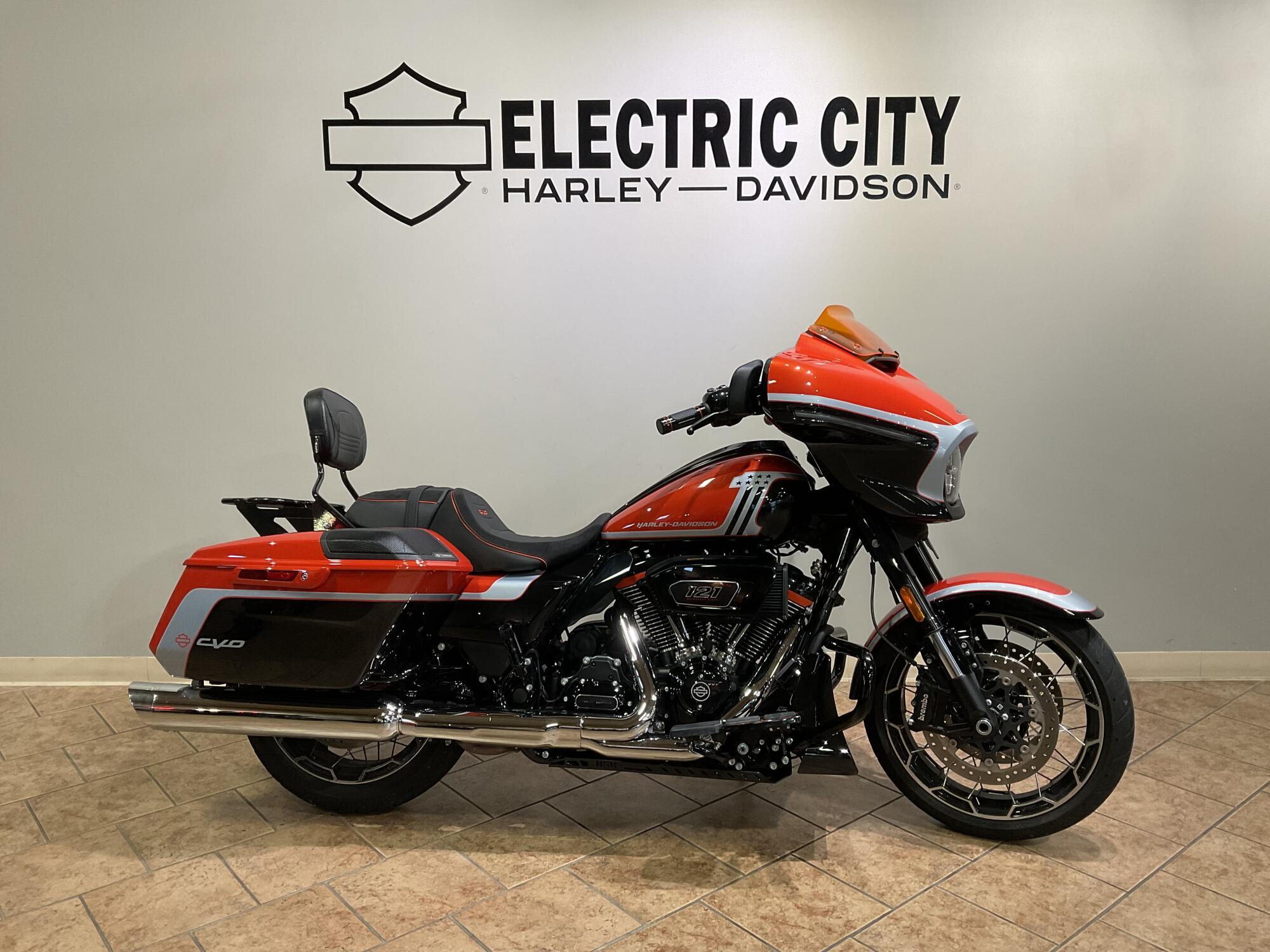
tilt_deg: -10.6
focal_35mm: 29
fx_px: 1064
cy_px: 476
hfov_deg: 61.7
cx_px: 635
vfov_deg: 48.2
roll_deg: +0.3
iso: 50
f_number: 1.8
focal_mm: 3
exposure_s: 1/60
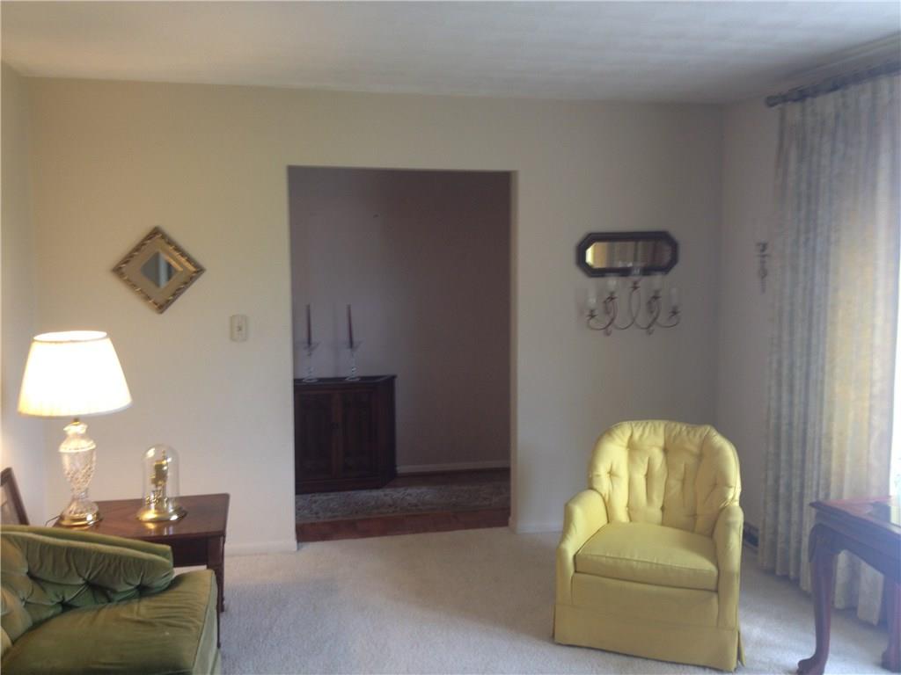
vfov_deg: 40.7
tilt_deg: -4.6
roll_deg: -0.9
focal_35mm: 35
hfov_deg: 52.6
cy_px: 338
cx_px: 450
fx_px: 911
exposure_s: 1/20
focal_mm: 4.28
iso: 64
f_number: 2.4
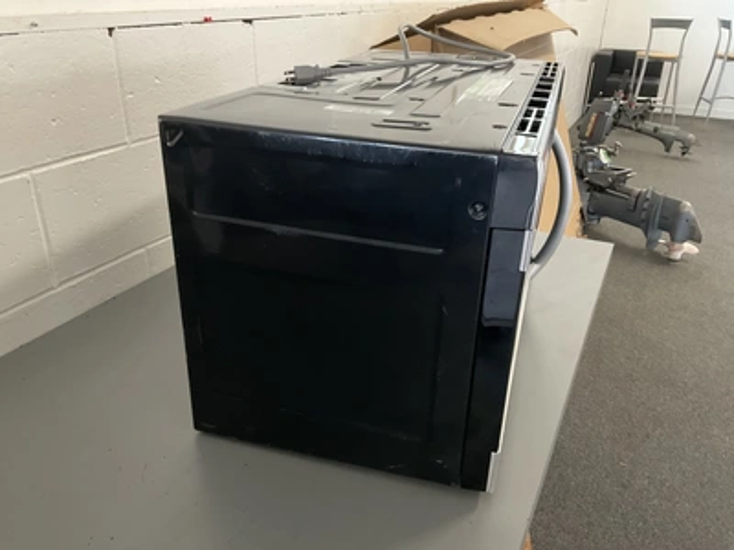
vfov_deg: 48.2
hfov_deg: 61.7
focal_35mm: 29
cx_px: 367
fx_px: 615
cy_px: 275
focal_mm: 3
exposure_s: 1/40
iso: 250
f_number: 1.8
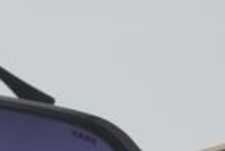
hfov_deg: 9.7
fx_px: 1320
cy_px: 159
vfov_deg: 6.5
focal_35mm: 211
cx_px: 41
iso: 100
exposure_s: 1/3
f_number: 32
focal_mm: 50
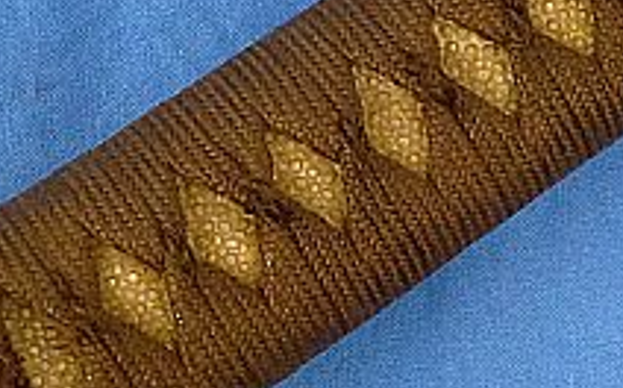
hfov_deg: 13.8
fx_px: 2578
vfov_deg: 8.6
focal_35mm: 152
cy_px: 109
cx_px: 423
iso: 320
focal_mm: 6.8
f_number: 3.8
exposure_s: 1/80
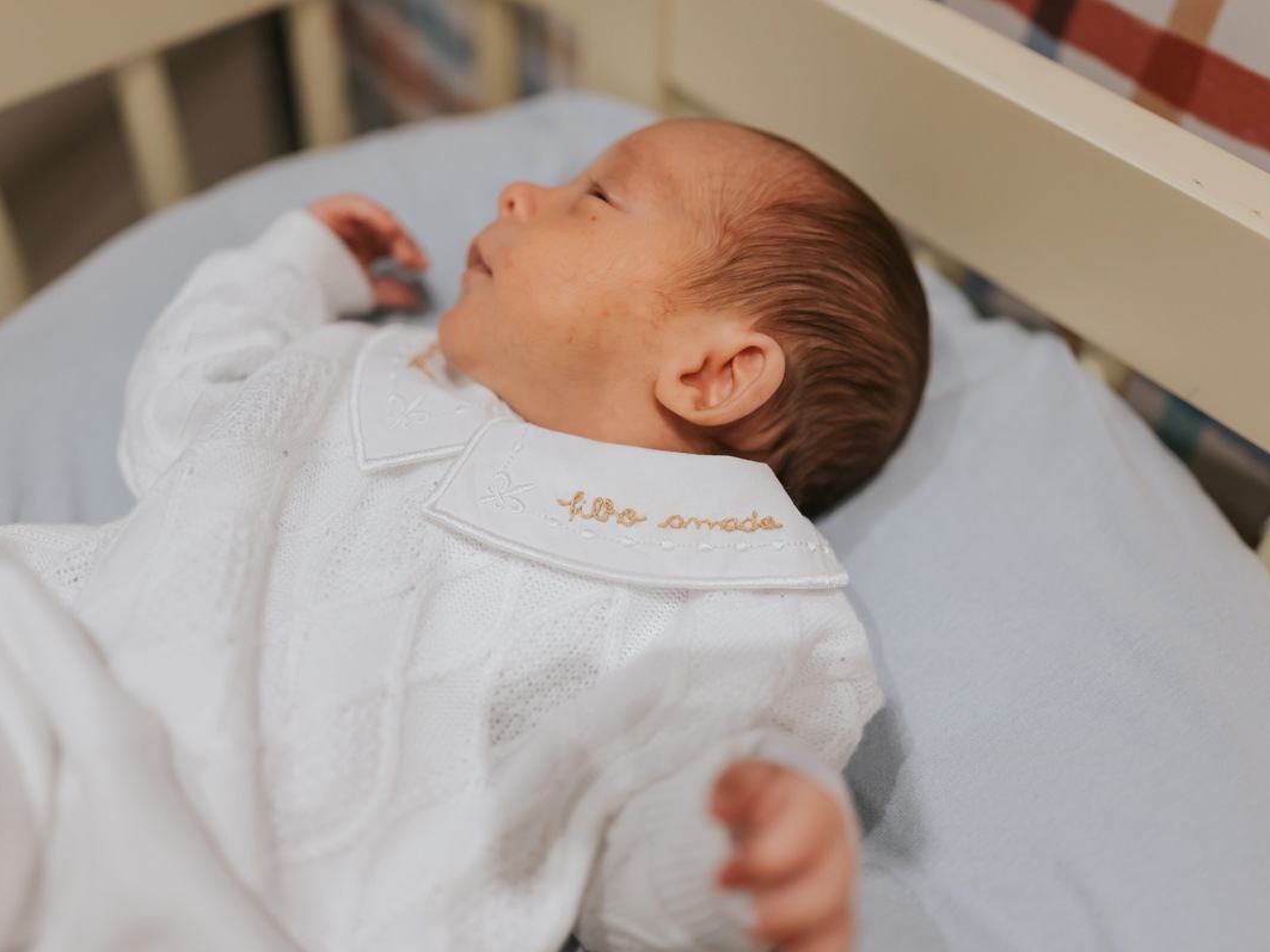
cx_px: 616
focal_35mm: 38
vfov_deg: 37.7
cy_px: 477
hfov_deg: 49.0
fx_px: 1394
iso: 1000
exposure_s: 1/400
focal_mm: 35
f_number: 1.8
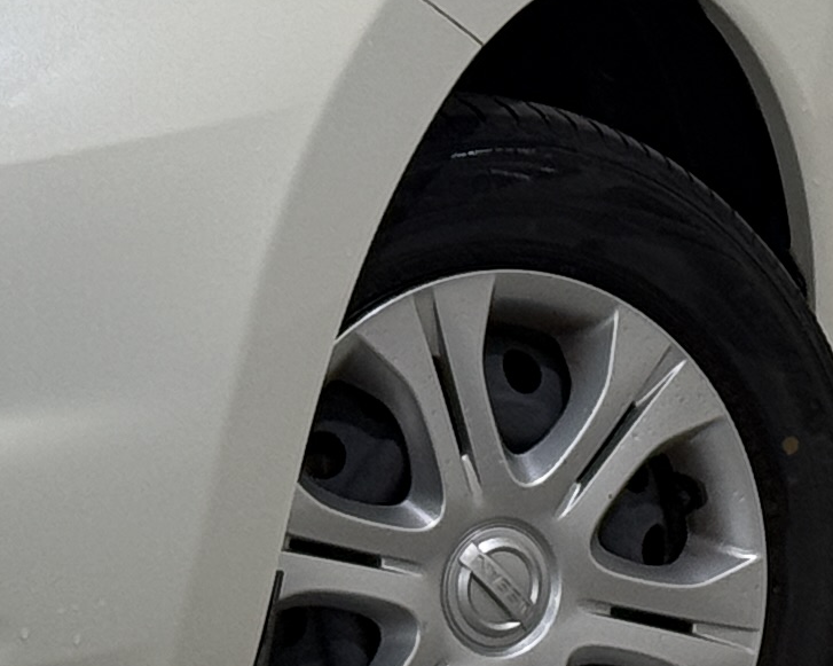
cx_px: 46
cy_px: -335
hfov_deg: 7.4
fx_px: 6407
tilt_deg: -0.2
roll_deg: +0.2
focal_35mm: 260
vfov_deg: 5.9
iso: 50
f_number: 1.78
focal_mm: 6.76
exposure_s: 1/60
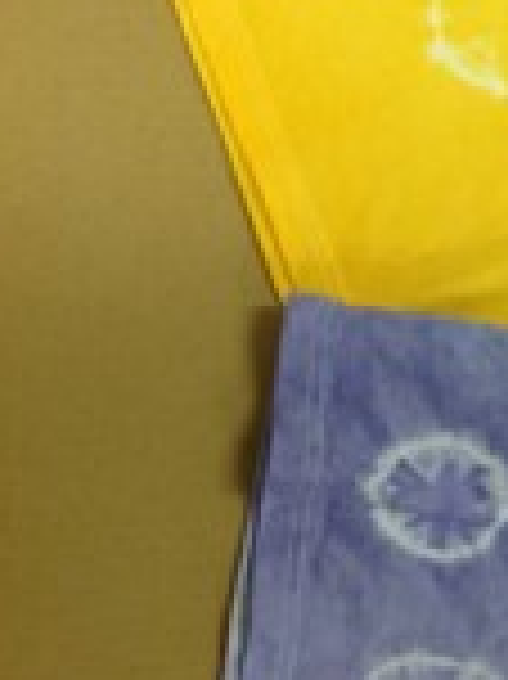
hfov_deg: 15.1
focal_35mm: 93
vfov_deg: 21.1
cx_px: 659
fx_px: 1822
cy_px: 342
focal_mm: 4.28
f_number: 2.4
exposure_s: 1/40
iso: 64
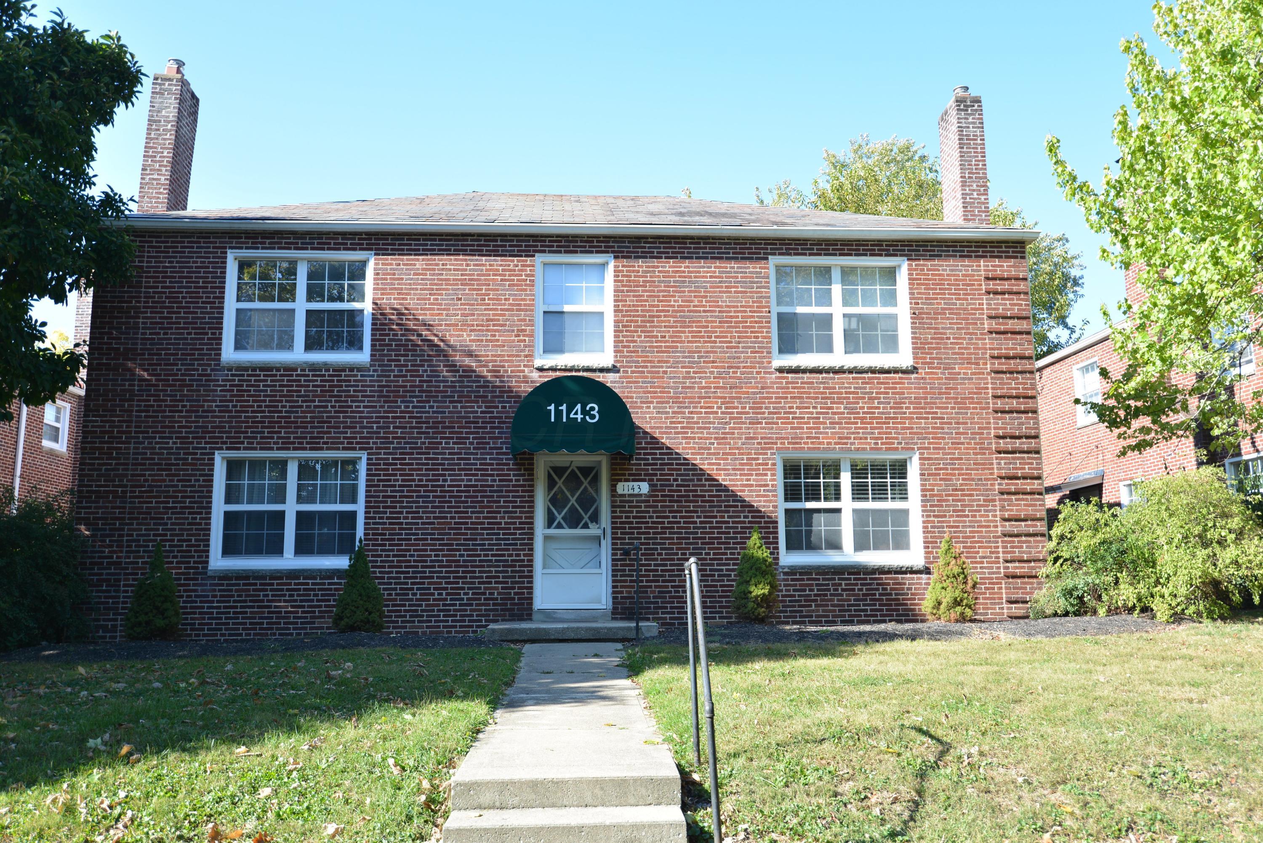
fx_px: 1123
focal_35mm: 32
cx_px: 632
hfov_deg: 58.7
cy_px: 422
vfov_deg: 41.1
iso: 200
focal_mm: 32
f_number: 4.5
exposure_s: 1/400
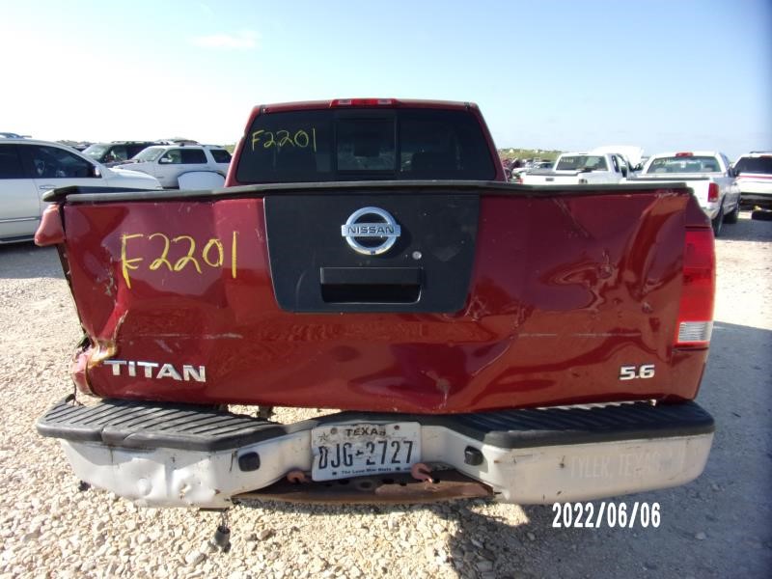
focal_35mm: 24
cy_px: 290
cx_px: 386
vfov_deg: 56.8
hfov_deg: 71.6
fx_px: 535
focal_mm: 4.3
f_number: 3.3
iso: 80
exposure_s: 1/550
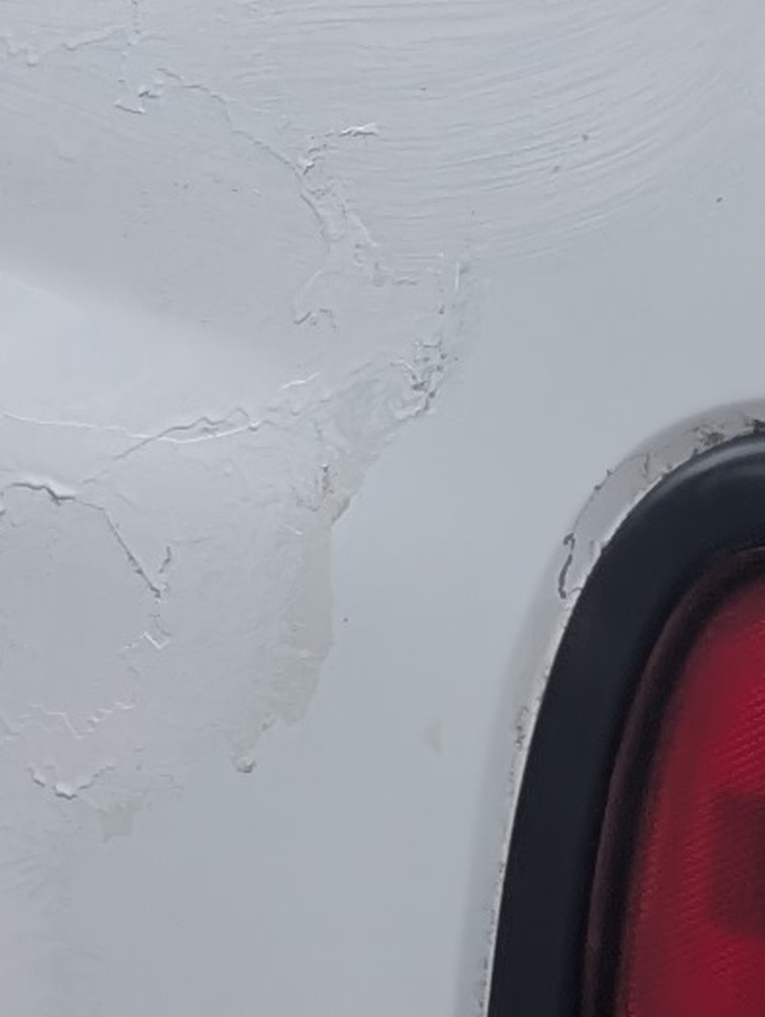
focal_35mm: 188
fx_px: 5528
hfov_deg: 7.6
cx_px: -675
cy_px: 367
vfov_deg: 10.5
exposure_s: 1/23.8
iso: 20
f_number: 1.68
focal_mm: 6.9
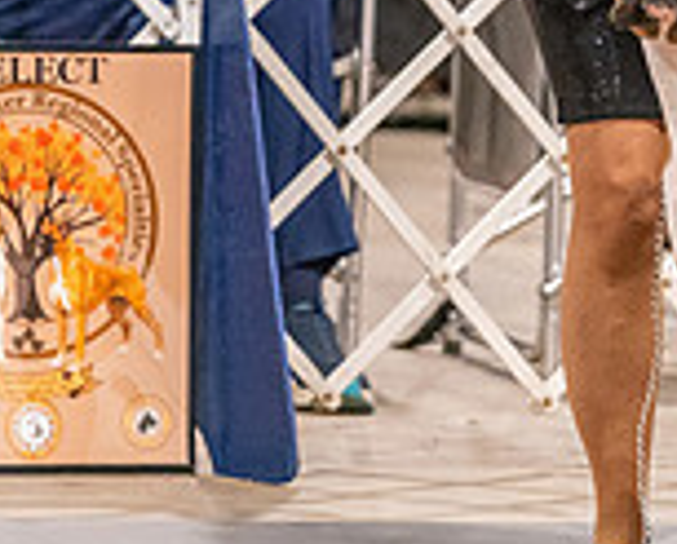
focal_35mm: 561
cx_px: 739
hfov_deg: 3.4
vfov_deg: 2.8
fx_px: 11262
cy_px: -135
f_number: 3.2
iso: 6400
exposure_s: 1/250
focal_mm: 158
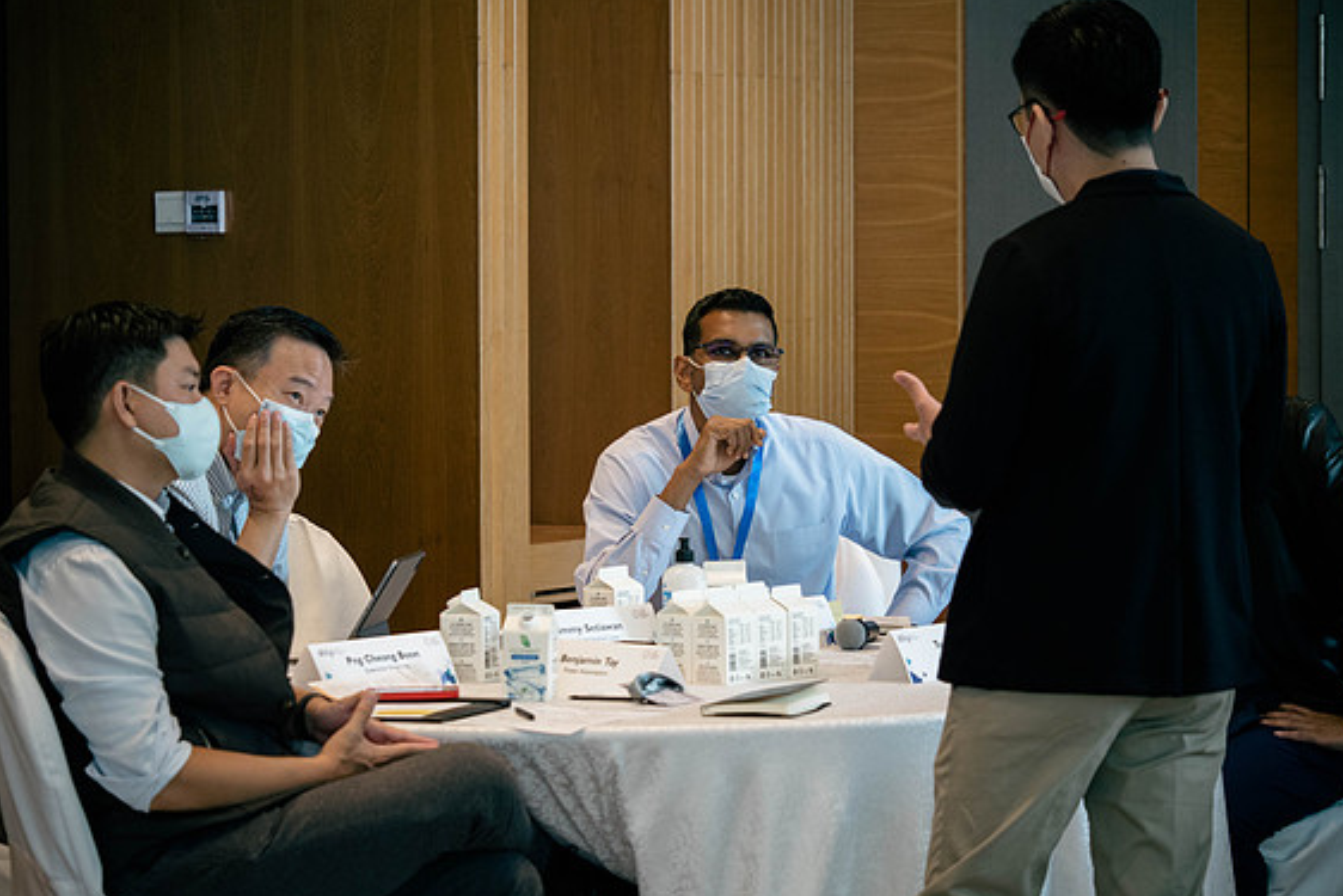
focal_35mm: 147
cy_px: 453
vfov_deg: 9.3
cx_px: 672
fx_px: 5485
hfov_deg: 14.0
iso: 800
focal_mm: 66
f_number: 2.8
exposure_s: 1/80
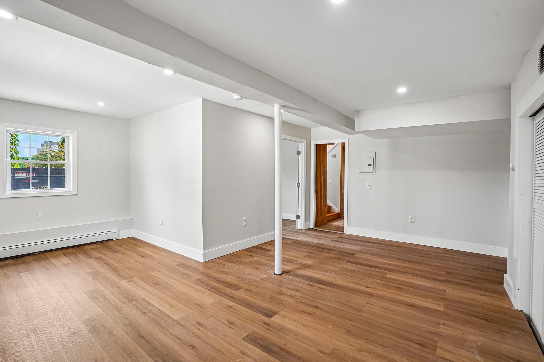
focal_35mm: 16
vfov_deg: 73.7
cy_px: 181
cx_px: 272
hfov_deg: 96.7
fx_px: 242
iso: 1000
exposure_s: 1/30
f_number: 8
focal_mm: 16
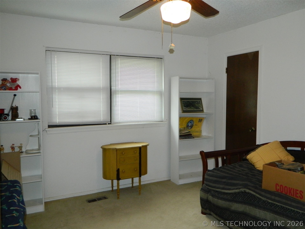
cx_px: 152
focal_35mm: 28
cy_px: 114
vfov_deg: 49.7
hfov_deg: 63.4
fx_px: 247
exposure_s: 1/30
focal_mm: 5.1
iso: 360
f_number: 3.2
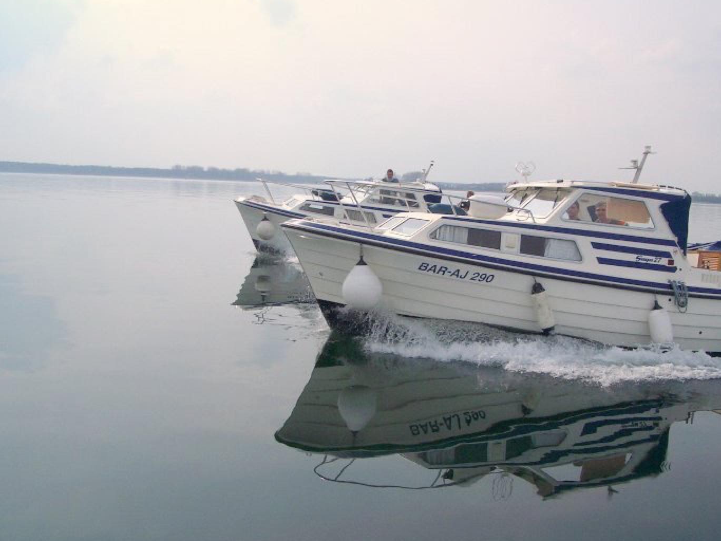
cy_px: 237
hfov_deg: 45.7
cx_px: 405
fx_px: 854
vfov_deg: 35.1
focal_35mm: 41
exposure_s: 1/1250
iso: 50
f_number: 4.3
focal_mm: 5.8
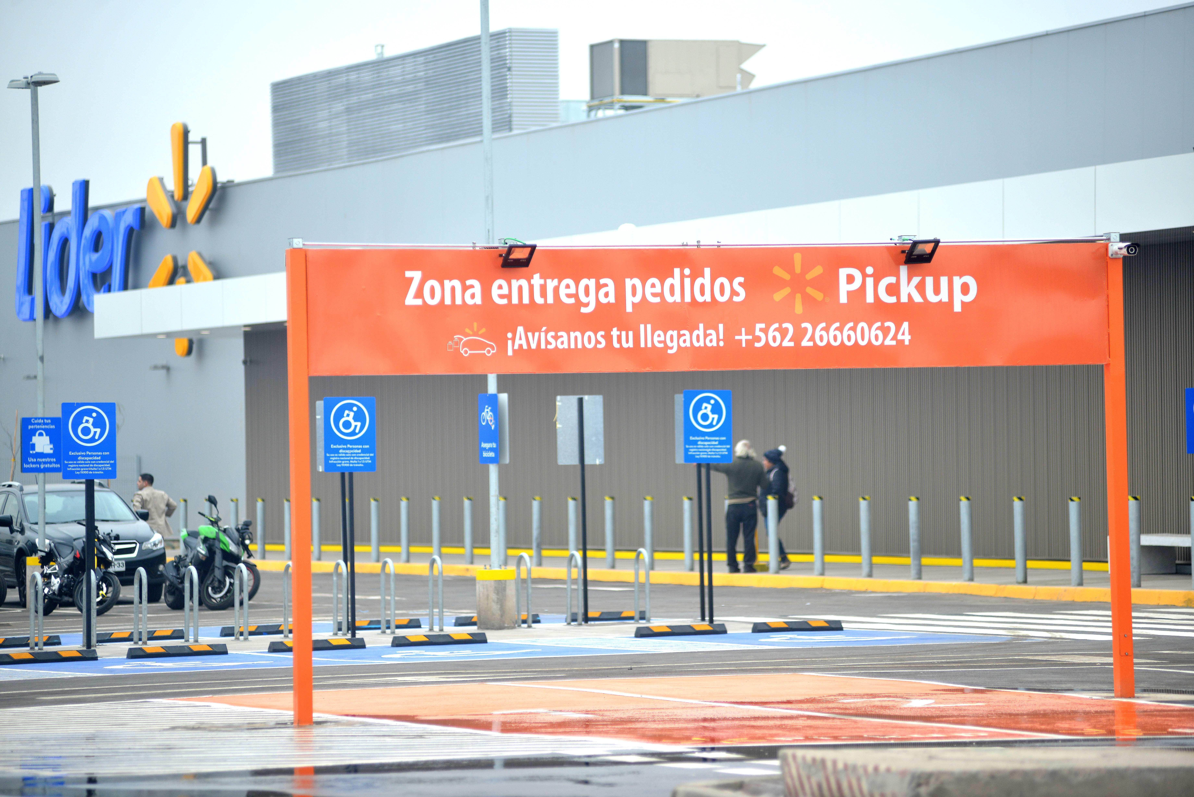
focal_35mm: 170
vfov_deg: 8.1
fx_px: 5640
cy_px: 398
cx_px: 597
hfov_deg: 12.1
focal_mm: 170
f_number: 3.2
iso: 400
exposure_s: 1/640
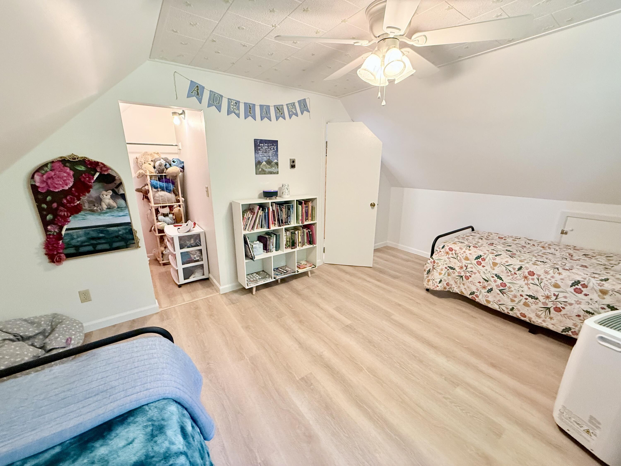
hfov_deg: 102.1
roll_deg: -0.7
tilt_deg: -15.0
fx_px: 251
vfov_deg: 85.7
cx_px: 310
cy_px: 233
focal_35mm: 14
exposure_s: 1/60
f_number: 2.2
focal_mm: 2.22
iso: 500
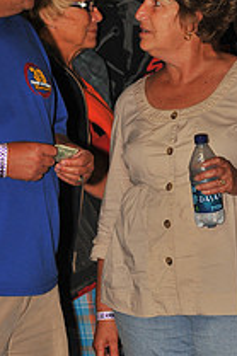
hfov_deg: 4.1
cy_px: 249
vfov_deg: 6.2
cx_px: 77
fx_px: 3303
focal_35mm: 334
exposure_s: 1/320
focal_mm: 155
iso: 500
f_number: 7.1
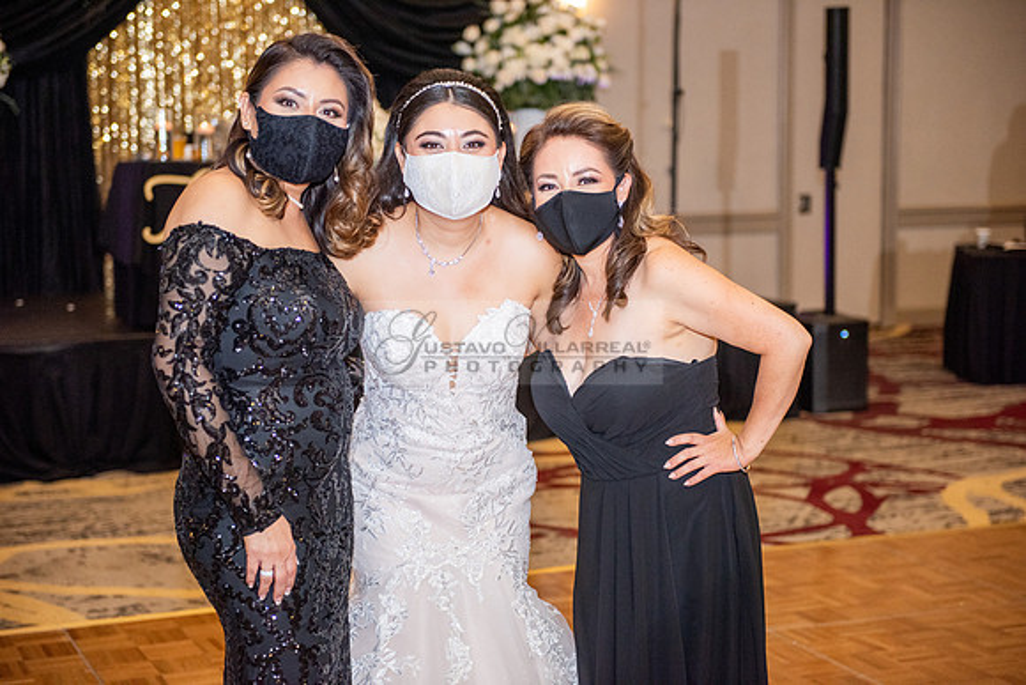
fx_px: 1881
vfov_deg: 20.6
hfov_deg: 30.5
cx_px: 513
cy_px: 342
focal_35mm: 66
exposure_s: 1/250
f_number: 2.8
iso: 1600
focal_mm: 66
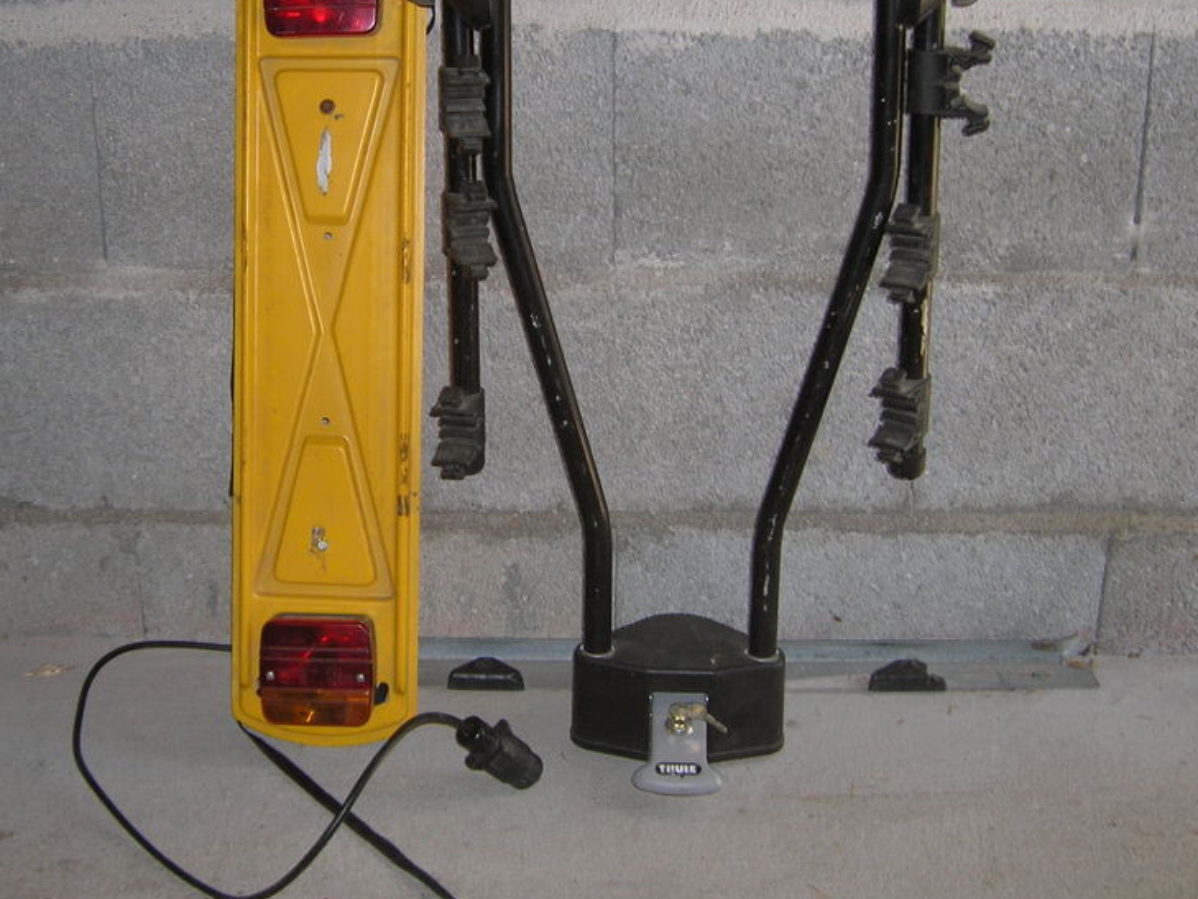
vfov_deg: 30.1
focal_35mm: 48
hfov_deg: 39.4
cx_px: 454
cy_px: 316
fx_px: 1661
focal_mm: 5.8
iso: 50
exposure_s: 1/60.1
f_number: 2.9
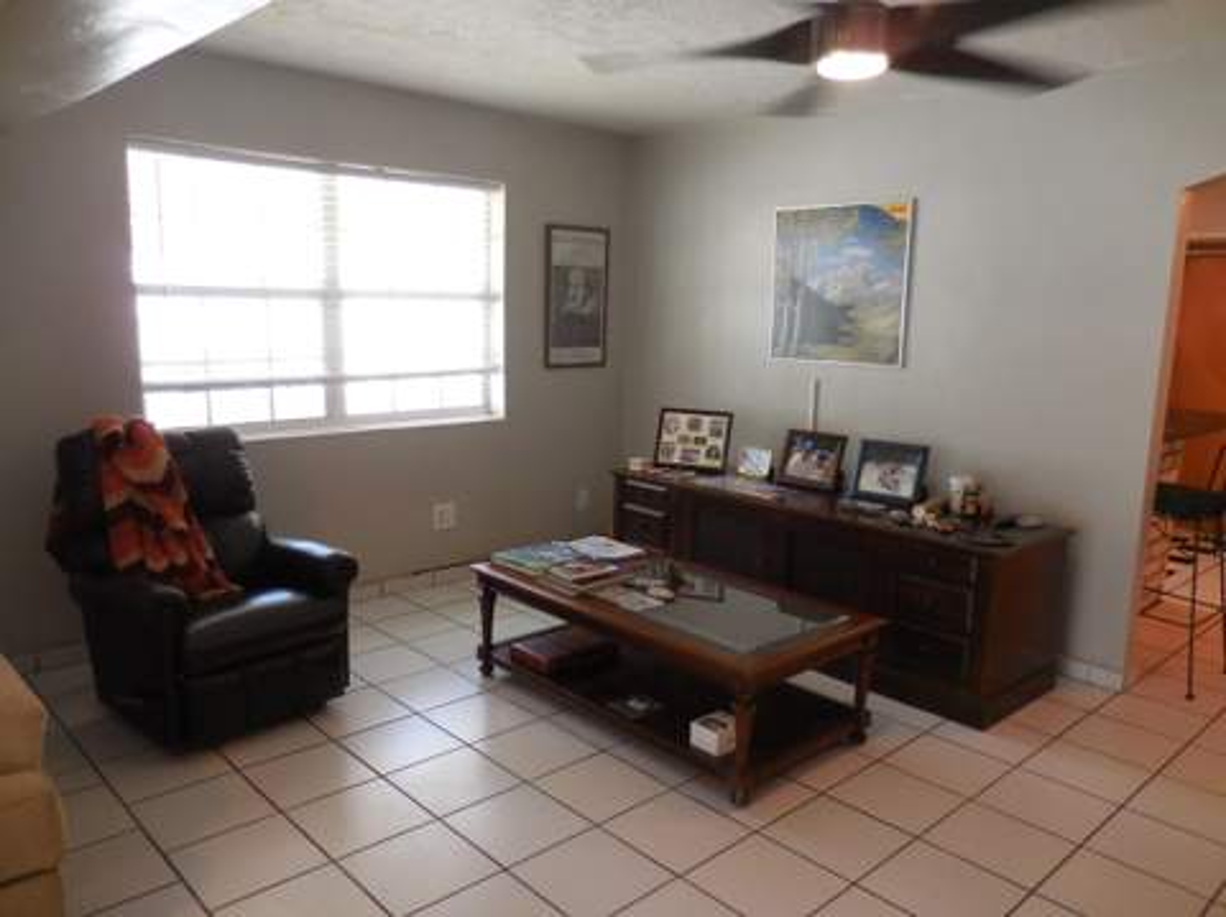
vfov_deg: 54.8
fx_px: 885
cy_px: 458
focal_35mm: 25
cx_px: 613
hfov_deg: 69.4
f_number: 3.3
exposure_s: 1/30
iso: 160
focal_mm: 4.5
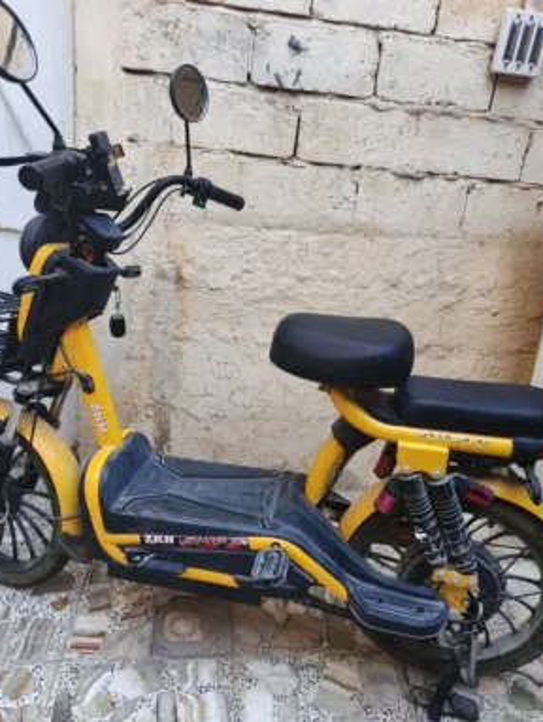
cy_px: 347
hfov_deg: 56.9
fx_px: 501
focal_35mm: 24
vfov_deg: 71.5
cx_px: 270
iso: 547
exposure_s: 1/66.7
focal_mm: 5.25
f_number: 1.7
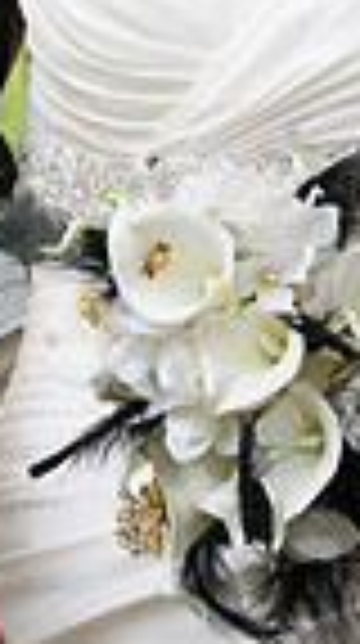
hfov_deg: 3.3
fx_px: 6169
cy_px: -95
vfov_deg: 5.9
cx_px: 245
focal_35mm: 362
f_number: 4
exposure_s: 1/125
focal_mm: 110
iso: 320
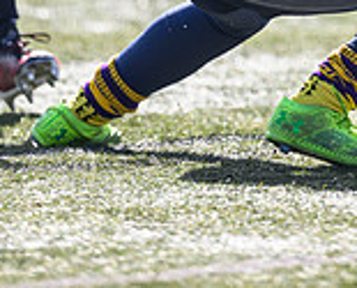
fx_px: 17287
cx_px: 450
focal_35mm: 1631
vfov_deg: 1.0
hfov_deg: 1.2
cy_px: -223
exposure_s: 1/1250
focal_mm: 400
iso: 200
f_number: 3.2
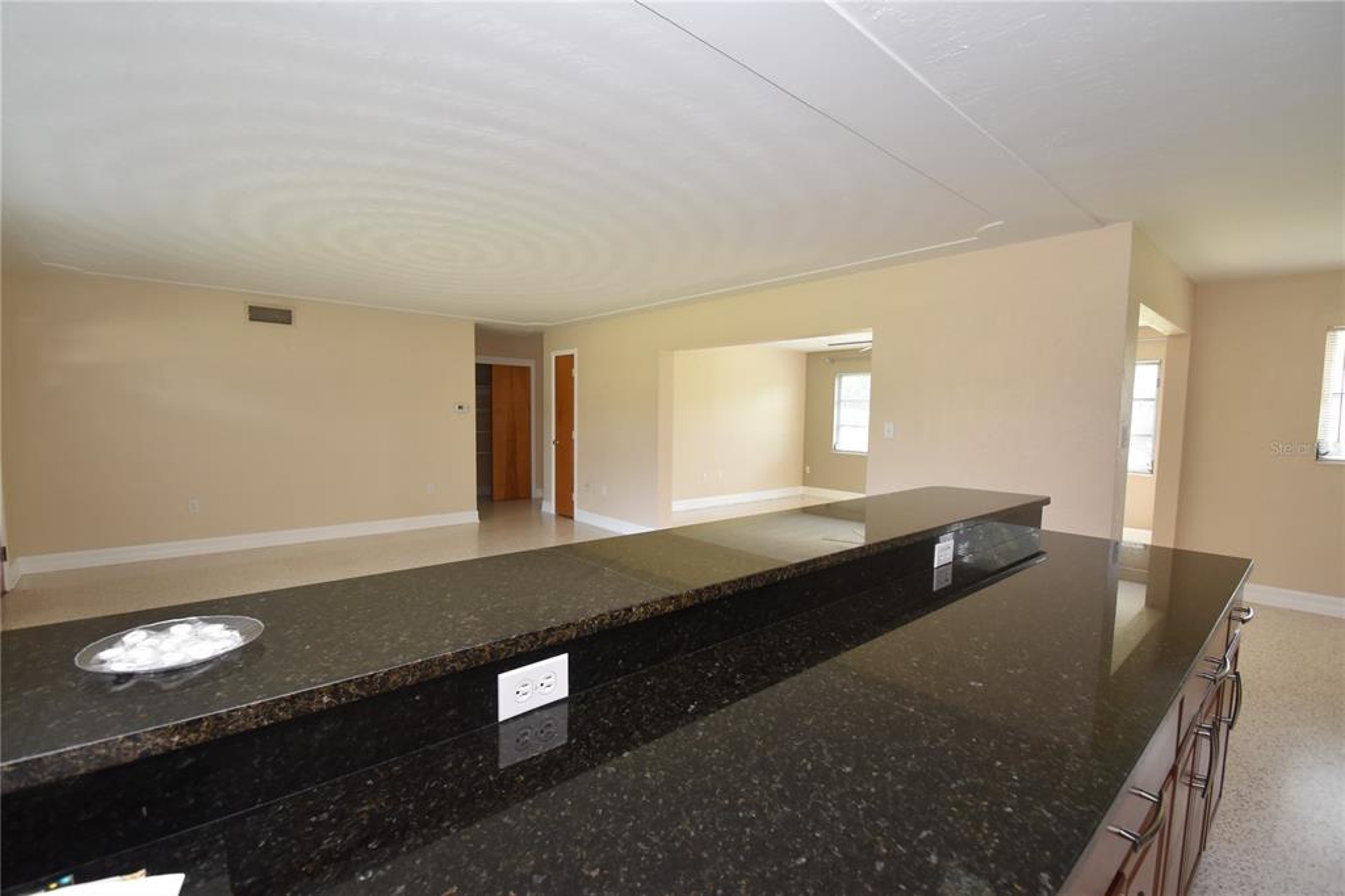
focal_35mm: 15
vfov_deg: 77.3
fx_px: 560
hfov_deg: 100.4
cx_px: 672
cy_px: 448
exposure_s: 1/100
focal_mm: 10
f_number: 5
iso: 800
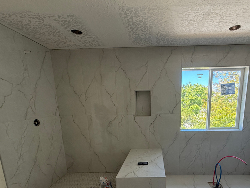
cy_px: 132
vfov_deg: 63.4
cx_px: 153
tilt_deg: -10.7
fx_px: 144
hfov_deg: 80.5
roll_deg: +1.0
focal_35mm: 20
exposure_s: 1/99
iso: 80
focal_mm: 2.22
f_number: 2.2
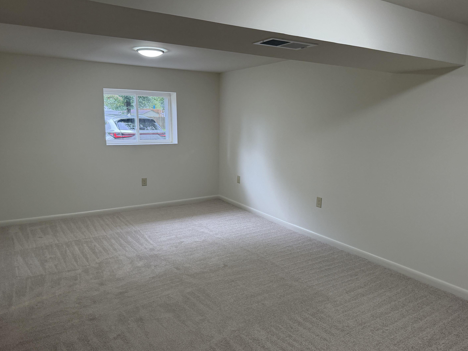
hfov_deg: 67.3
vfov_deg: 53.0
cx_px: 236
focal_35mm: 26
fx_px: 352
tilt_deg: -9.8
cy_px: 186
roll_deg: -1.4
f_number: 1.78
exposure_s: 1/120
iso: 250
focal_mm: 6.76
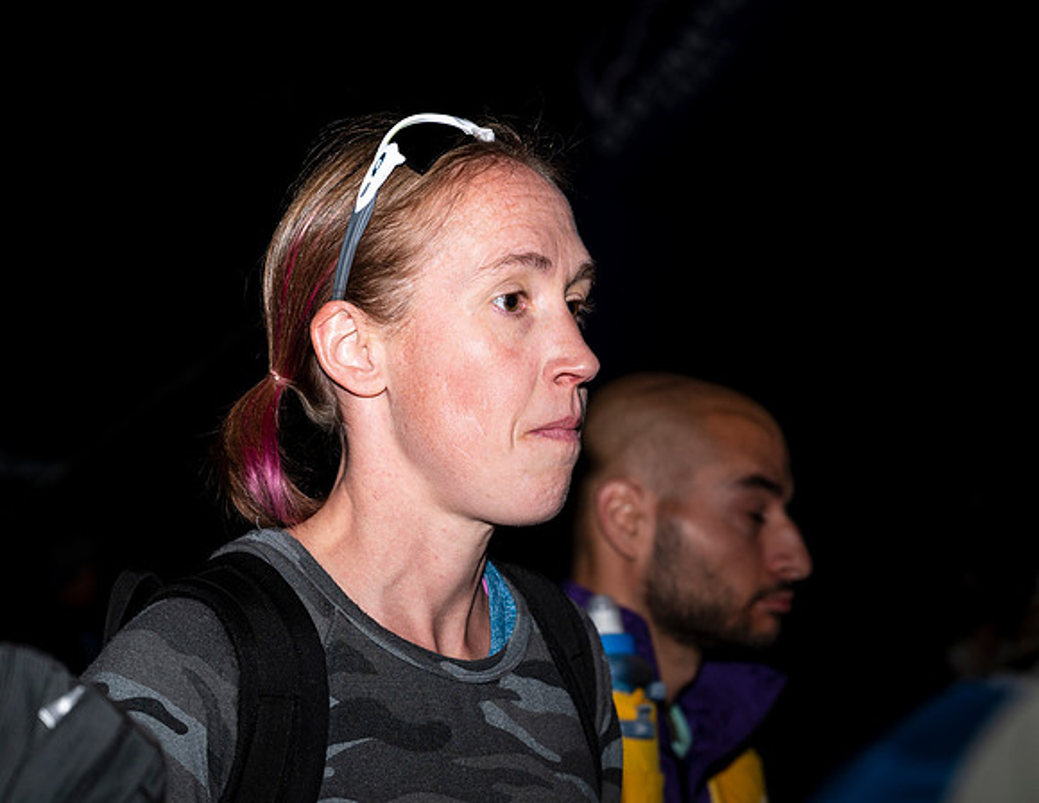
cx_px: 433
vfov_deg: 15.2
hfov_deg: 19.6
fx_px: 3003
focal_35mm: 99
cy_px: 451
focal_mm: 70
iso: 320
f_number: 4
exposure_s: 1/200
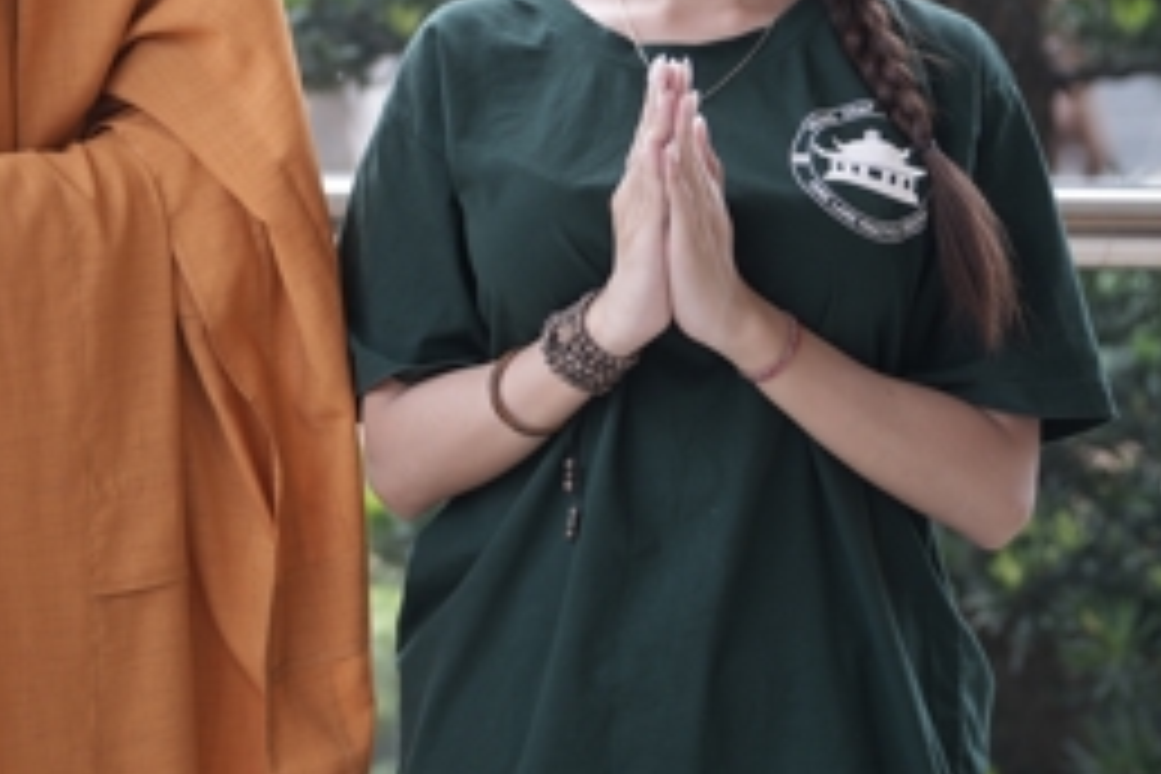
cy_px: -52
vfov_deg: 9.0
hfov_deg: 13.5
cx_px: 180
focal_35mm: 151
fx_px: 4869
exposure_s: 1/200
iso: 125
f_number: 2.8
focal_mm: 60
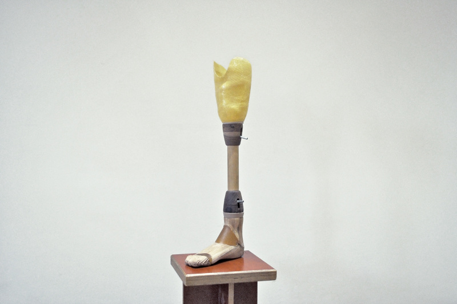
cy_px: 152
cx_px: 228
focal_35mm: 42
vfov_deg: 31.8
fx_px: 532
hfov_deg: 46.5
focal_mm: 28
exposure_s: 1/25
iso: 640
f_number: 4.5
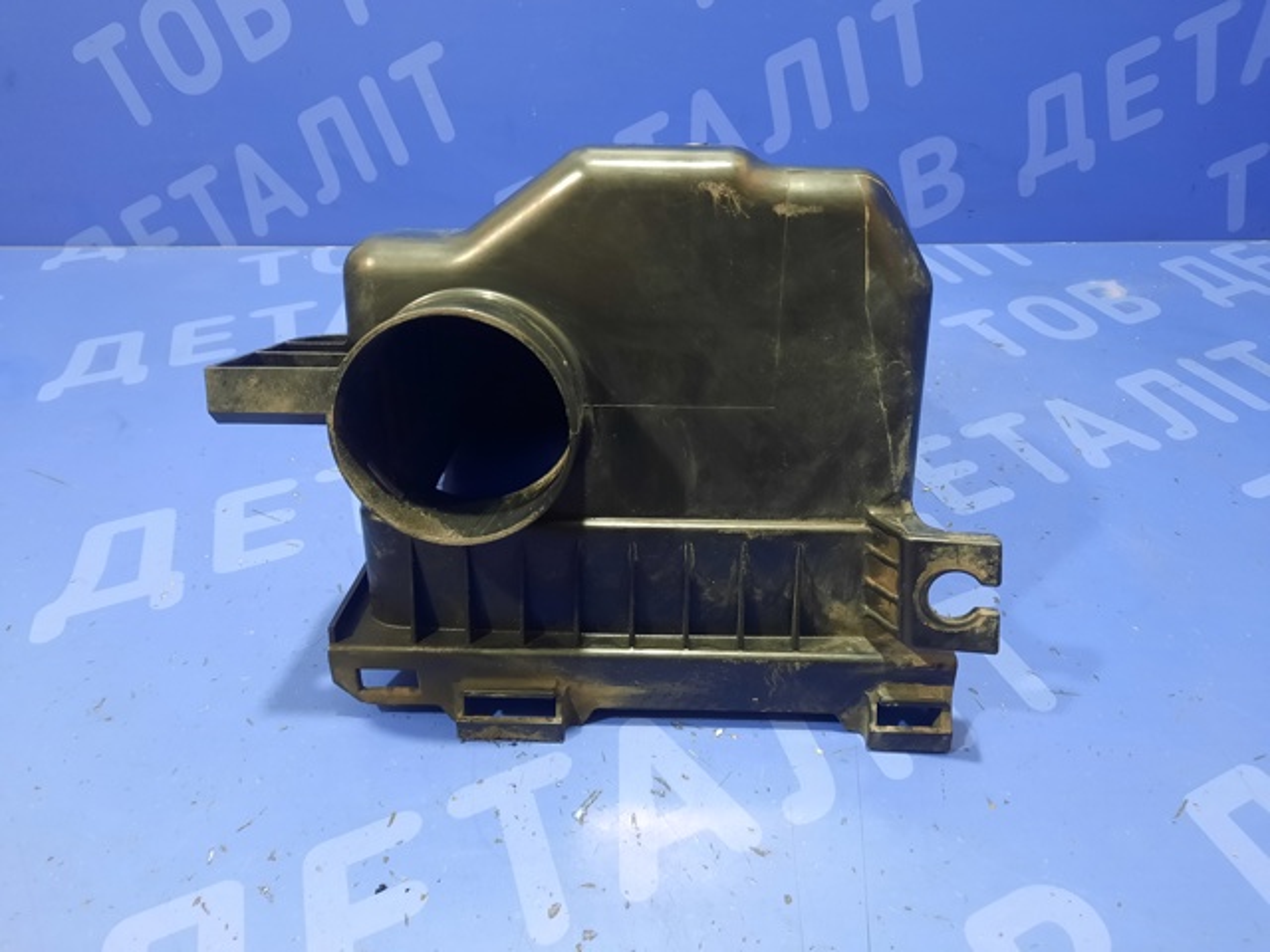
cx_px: 635
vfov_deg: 54.9
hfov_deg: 69.4
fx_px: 917
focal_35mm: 25
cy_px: 476
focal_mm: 4.6
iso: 500
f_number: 2
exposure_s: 1/25
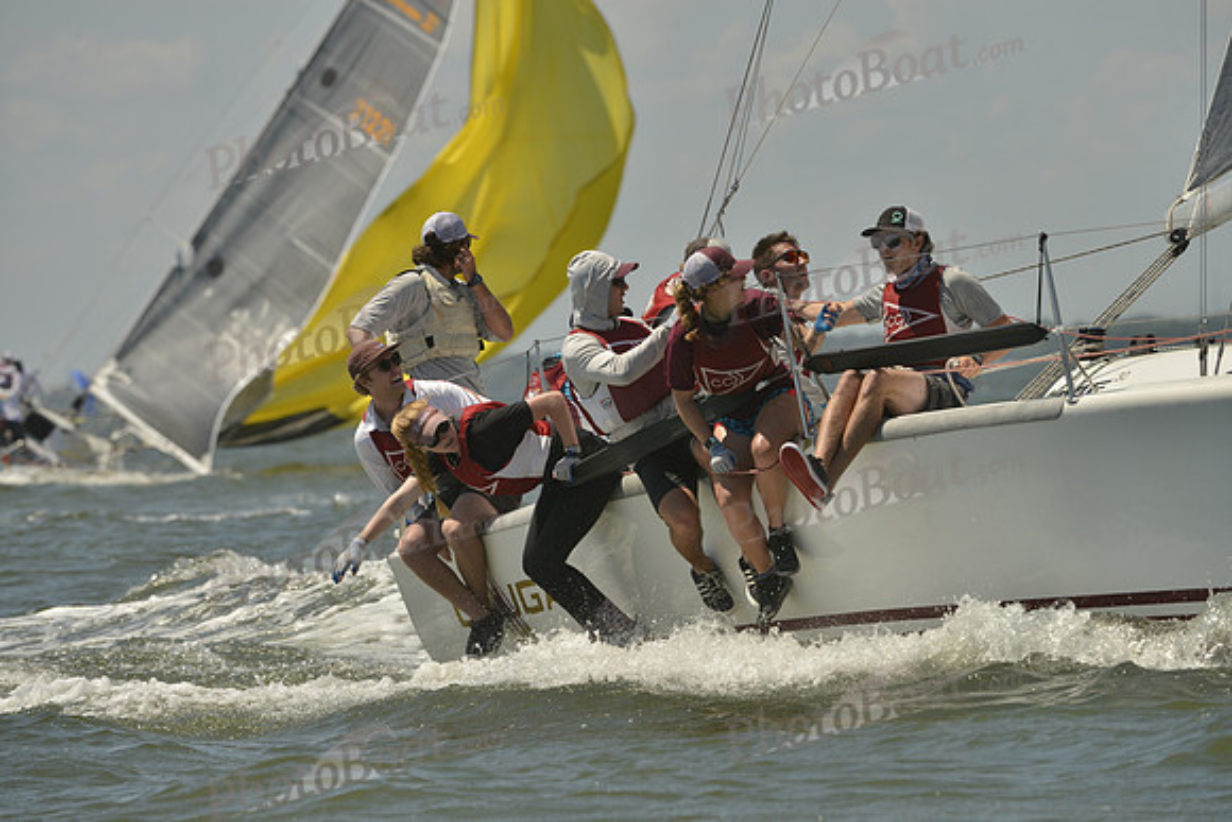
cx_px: 616
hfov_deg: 6.1
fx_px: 11638
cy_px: 411
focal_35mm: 340
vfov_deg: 4.0
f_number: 9
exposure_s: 1/1250
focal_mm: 340
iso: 280
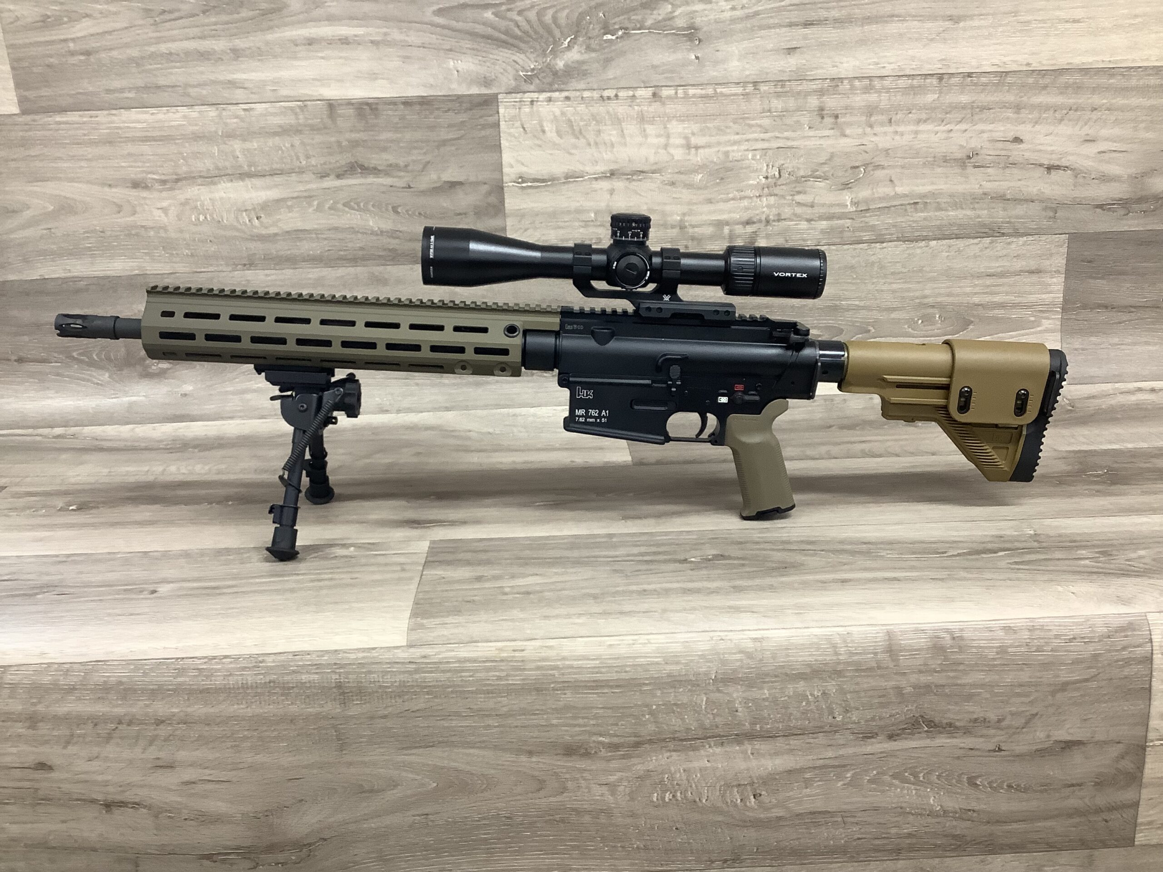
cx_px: 582
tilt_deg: -18.9
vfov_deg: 45.4
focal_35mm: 31
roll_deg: +0.4
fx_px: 1042
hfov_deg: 58.4
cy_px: 436
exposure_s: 1/60
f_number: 2.4
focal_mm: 3.3
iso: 125
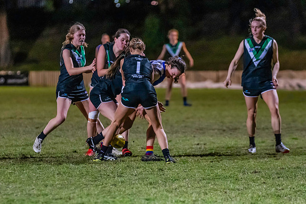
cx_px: 168
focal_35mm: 302
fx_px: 2566
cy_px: 122
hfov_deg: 6.8
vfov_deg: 4.6
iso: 10000
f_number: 2.8
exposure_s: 1/1000
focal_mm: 180
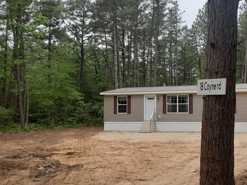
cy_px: 102
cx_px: 178
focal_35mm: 41
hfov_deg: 44.6
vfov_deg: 35.1
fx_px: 293
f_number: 1.9
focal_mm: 2.91
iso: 40
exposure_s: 1/506
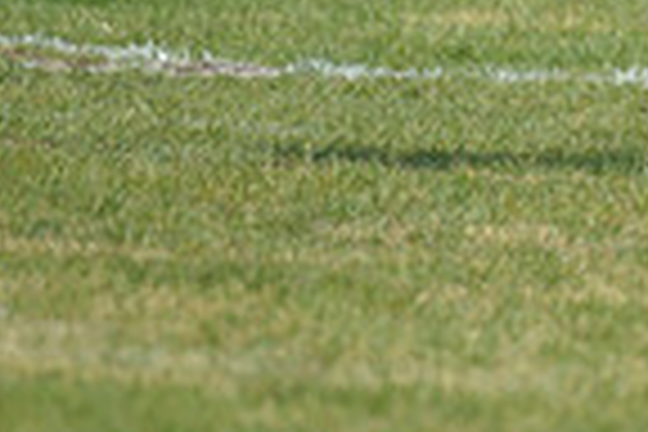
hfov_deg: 1.3
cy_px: -288
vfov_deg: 0.9
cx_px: 846
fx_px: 29068
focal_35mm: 1615
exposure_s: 1/3200
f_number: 4
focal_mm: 400
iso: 640
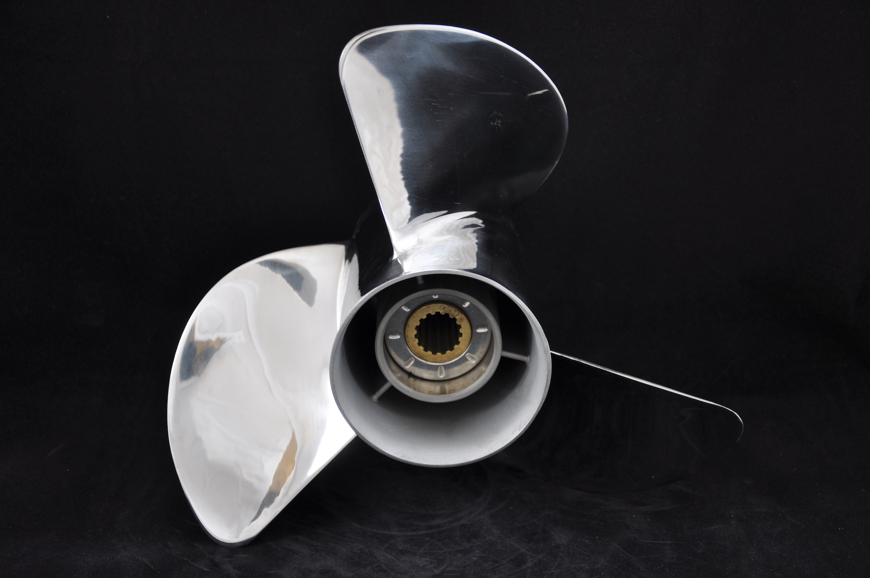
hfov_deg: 35.1
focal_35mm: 57
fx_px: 1376
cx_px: 435
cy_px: 289
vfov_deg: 23.7
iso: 200
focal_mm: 38
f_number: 4.5
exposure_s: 1/8
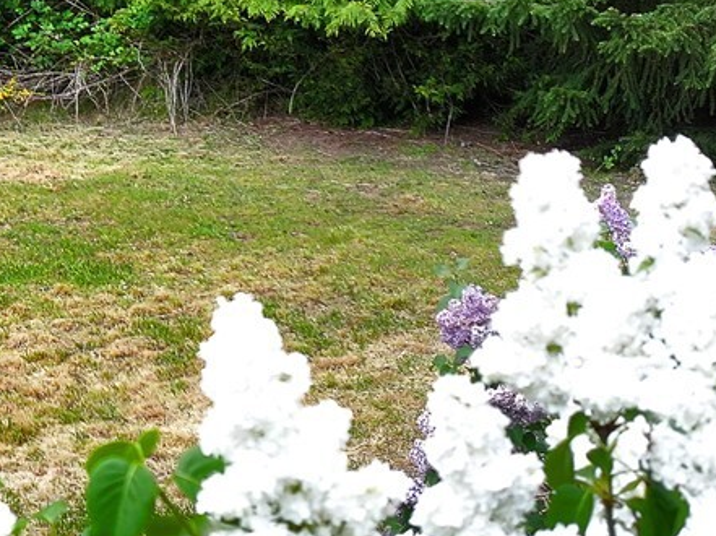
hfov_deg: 20.5
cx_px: -226
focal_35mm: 87
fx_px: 1798
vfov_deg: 15.6
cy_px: -270
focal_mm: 12.29
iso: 130
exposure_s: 1/25
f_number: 2.8
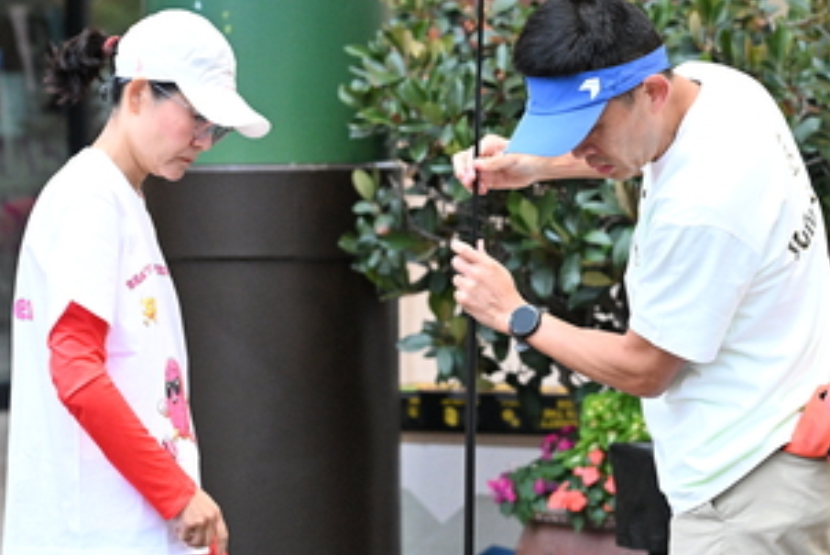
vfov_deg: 9.7
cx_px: 544
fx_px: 3277
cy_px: 284
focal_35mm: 142
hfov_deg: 14.4
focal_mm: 78
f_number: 4
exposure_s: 1/250
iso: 6400
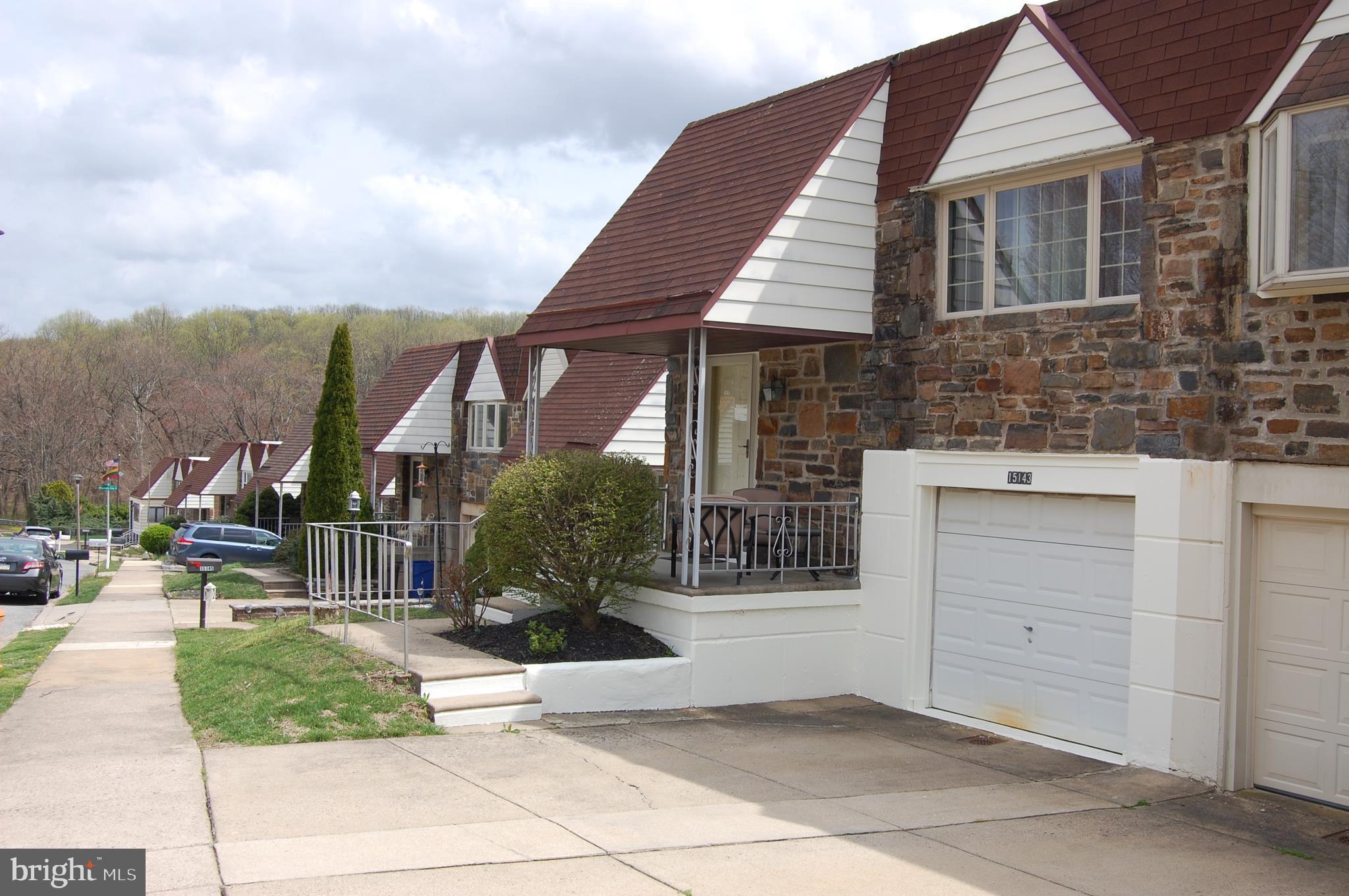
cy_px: 448
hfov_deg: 53.2
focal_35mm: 36
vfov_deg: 36.8
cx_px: 674
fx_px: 1348
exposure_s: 1/320
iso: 200
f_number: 9
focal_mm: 24
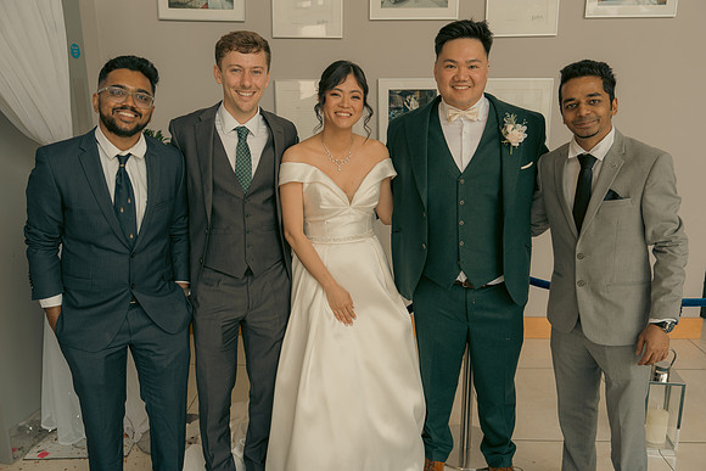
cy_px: 236
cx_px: 353
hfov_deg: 60.3
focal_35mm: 31
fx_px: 608
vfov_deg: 42.3
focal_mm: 31
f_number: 3.5
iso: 160
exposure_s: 1/160
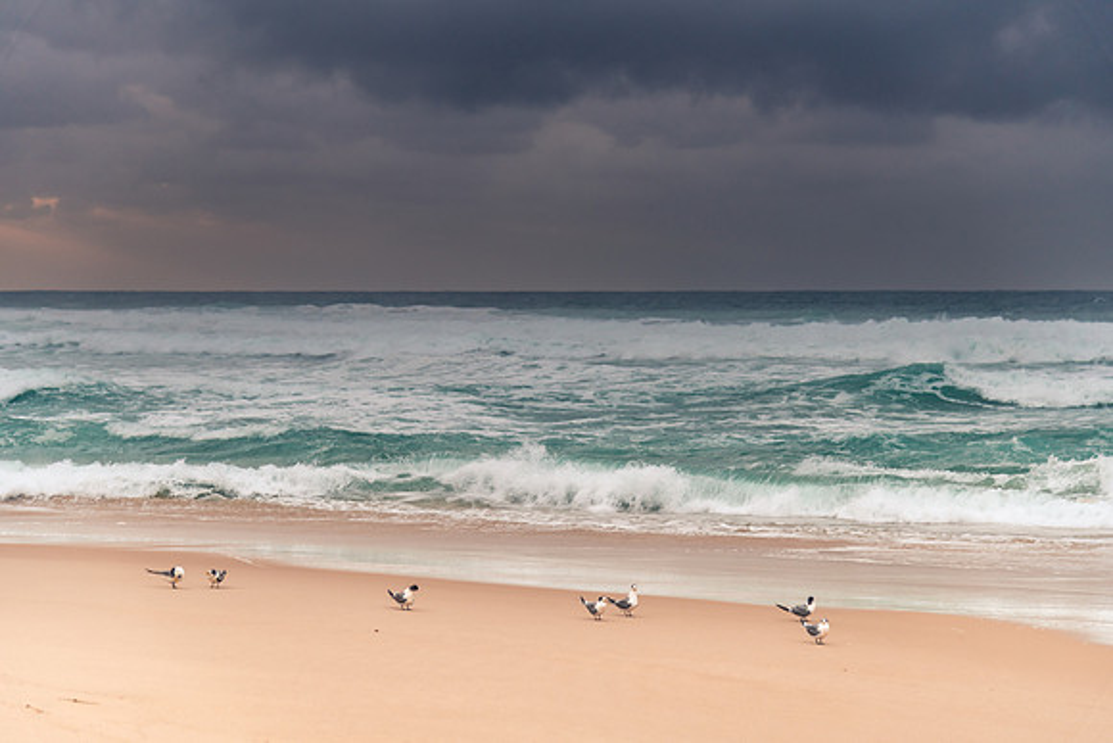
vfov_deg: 16.4
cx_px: 556
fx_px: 2572
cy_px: 372
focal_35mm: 83
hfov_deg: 24.4
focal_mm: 82
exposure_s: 1/50
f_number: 4
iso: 400
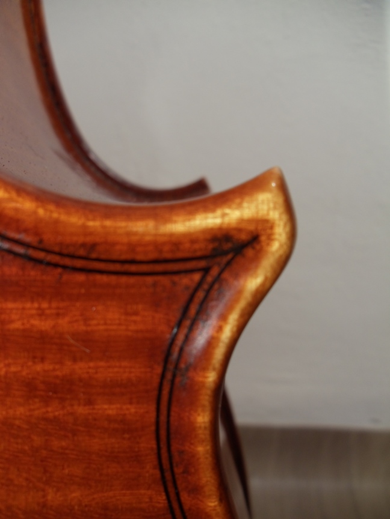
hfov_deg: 32.9
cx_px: 195
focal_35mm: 44
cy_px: 260
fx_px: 661
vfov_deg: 42.9
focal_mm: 6
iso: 80
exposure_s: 1/125
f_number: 3.5
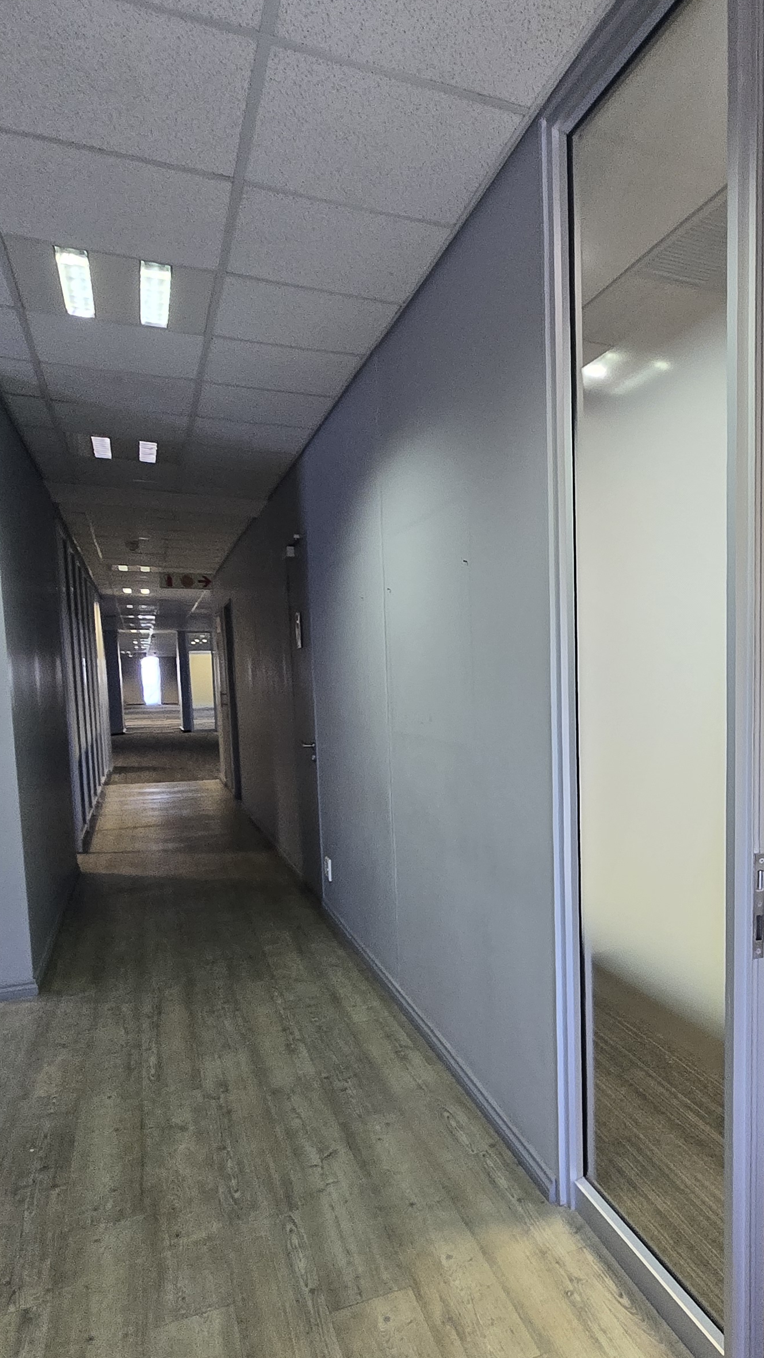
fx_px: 864
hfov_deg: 44.7
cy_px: 772
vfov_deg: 75.9
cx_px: 637
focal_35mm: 24
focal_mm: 1.7
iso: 250
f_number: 2.2
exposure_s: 1/50
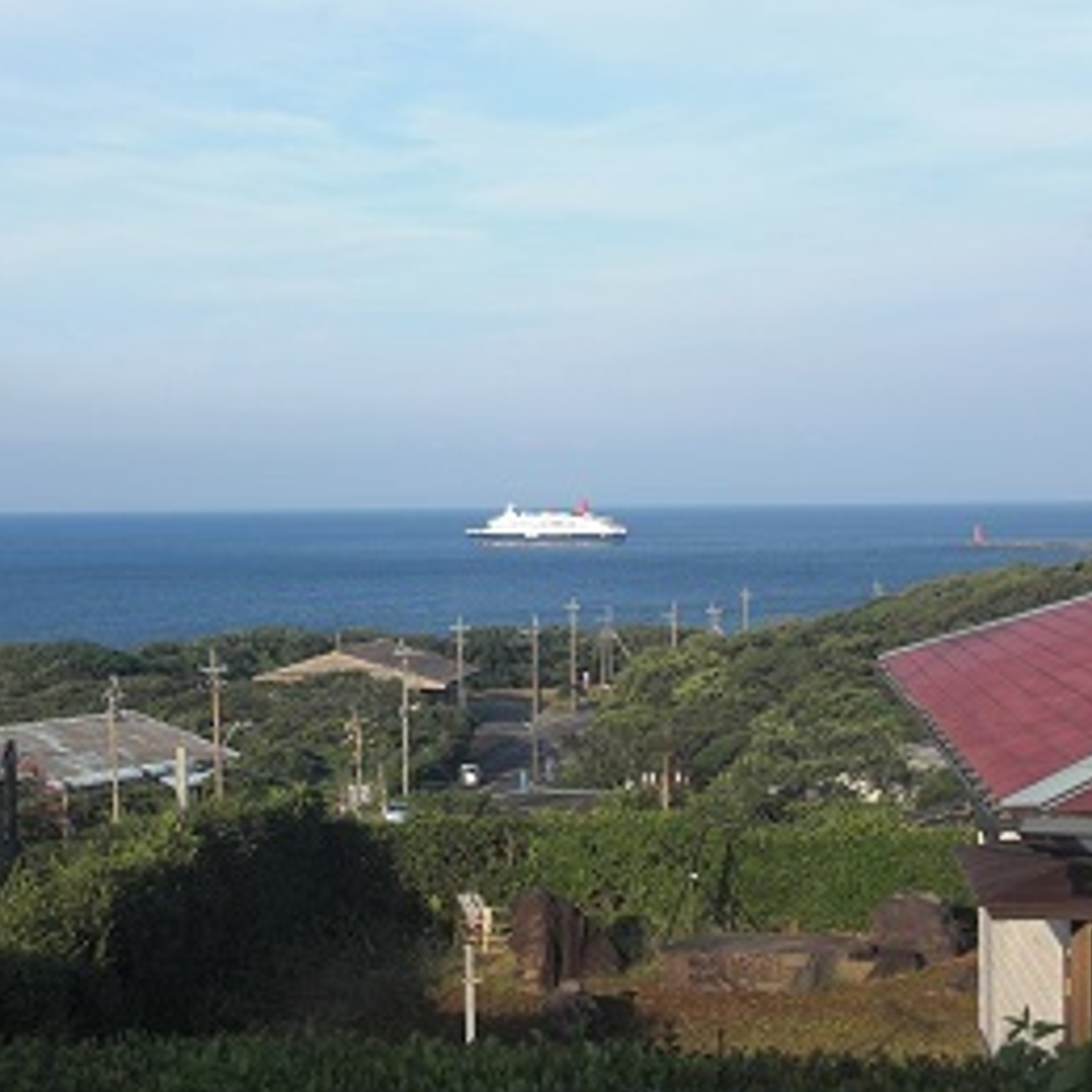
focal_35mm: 81
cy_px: 540
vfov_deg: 21.4
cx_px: 481
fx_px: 2891
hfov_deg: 21.4
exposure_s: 1/320
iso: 50
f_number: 4.1
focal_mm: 11.7
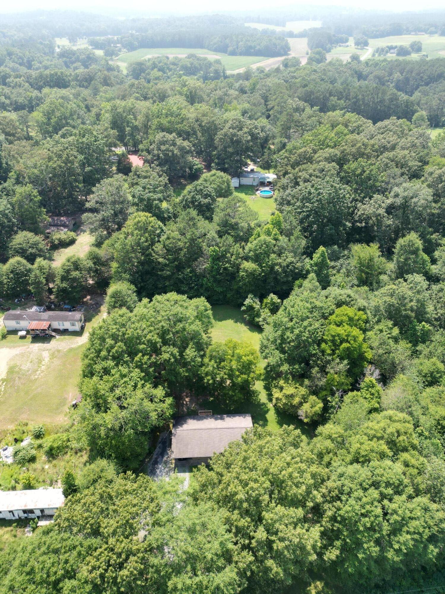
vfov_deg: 71.6
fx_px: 411
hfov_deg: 56.8
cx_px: 222
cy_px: 297
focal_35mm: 24
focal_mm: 6.72
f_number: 1.7
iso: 150
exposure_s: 1/1500
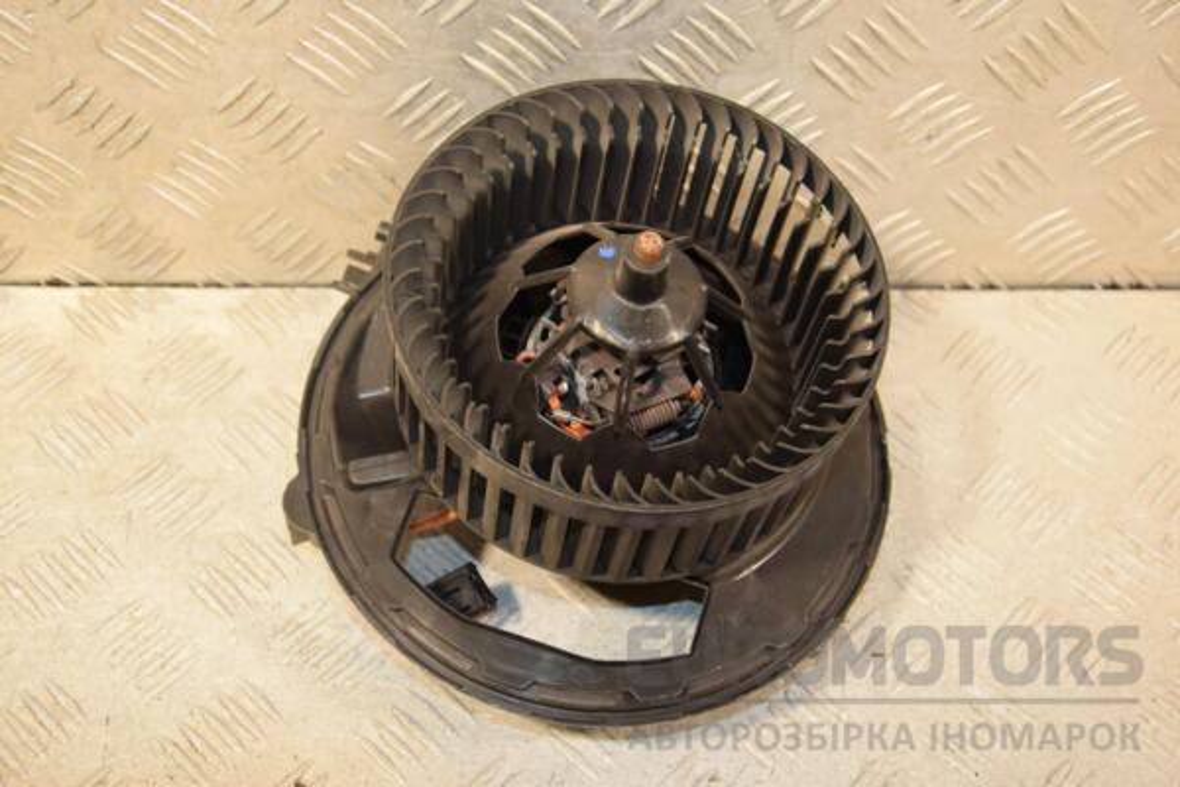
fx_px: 1573
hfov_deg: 41.1
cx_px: 590
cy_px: 394
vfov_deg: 28.1
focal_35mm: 48
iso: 800
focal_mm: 32
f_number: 5
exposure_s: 1/160
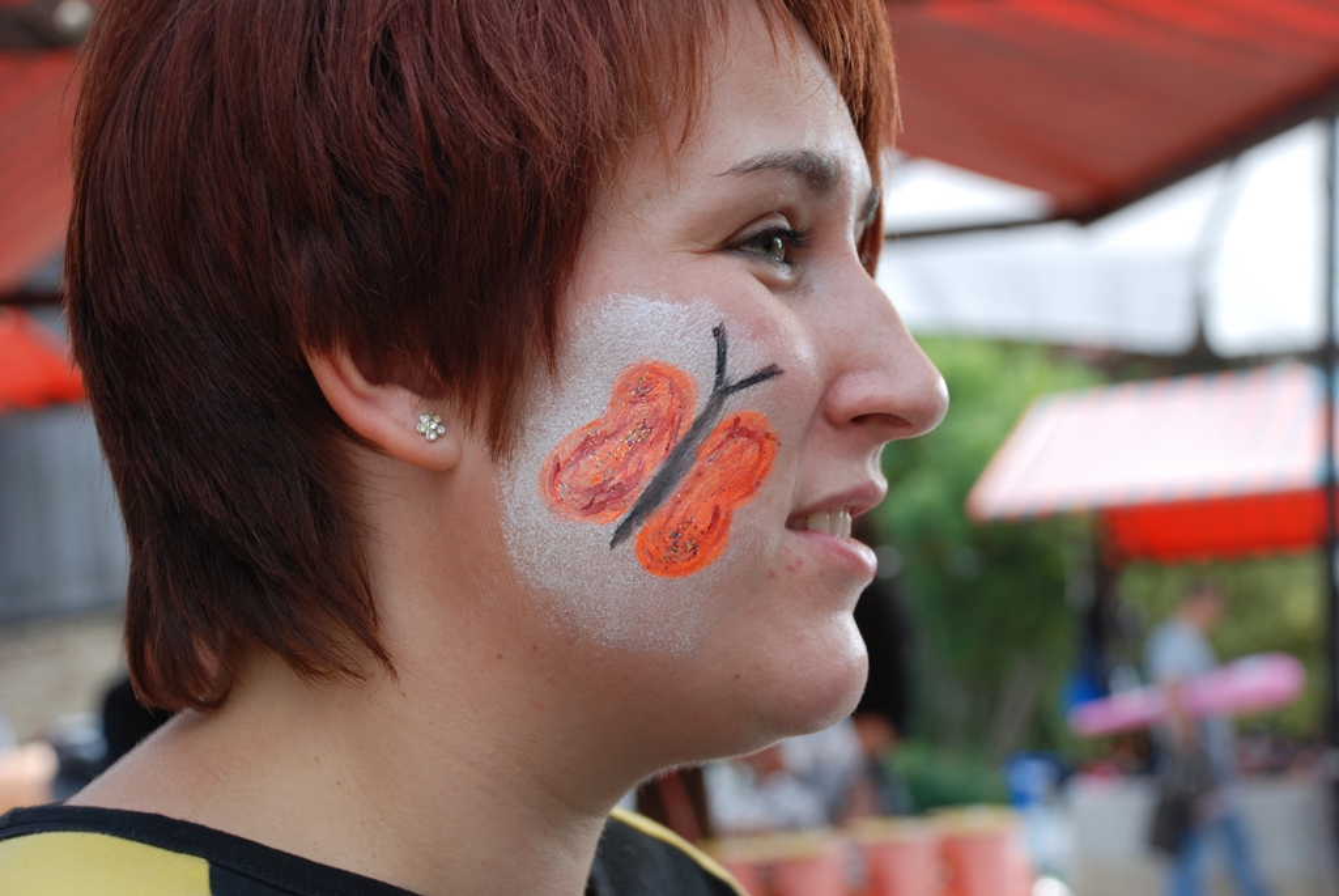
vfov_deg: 18.2
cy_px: 448
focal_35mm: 75
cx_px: 670
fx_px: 2792
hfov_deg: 27.0
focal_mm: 50
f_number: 5.6
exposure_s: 1/125
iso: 125
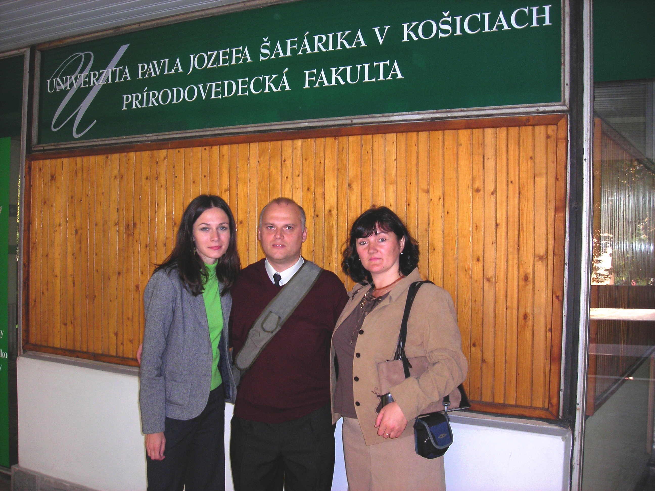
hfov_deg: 49.0
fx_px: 719
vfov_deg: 37.7
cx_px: 328
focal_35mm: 38
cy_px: 246
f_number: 3.2
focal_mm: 6.3
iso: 77
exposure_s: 1/60.1
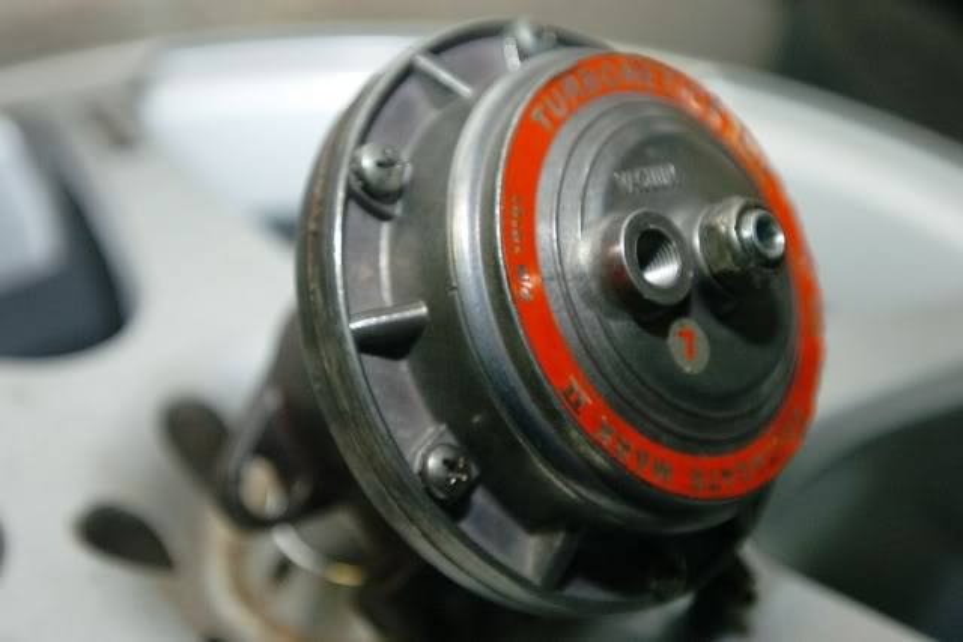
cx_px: 482
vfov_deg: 29.9
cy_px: 321
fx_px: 1204
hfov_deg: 43.6
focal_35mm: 45
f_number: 3.2
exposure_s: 1/60
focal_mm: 30
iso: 400
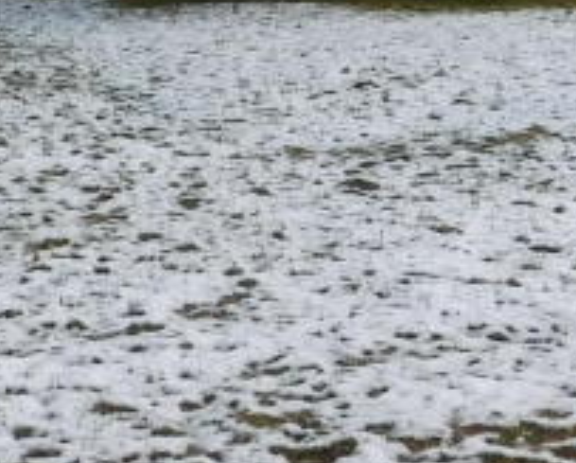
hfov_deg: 17.0
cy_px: -111
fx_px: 1929
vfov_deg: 13.3
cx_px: 301
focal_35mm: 113
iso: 125
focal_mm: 4
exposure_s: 1/500
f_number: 6
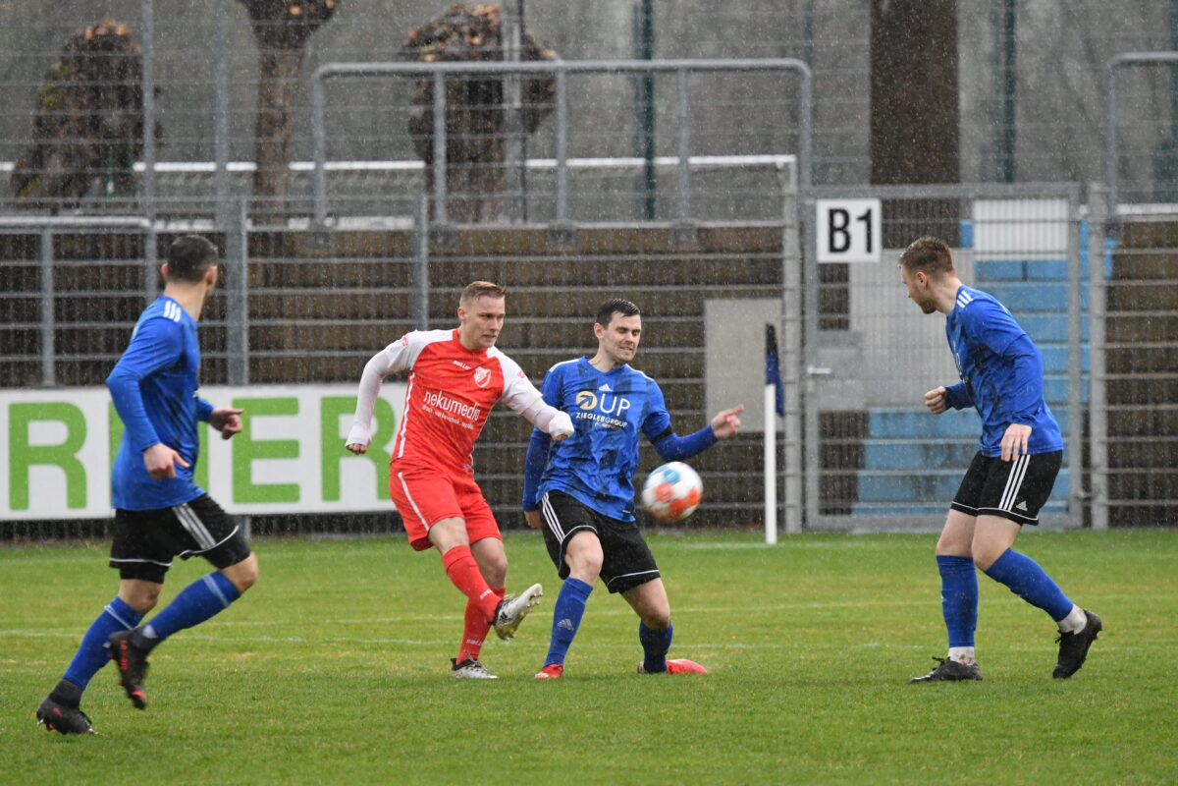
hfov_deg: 4.3
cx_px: 589
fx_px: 15705
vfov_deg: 2.9
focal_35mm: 480
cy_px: 393
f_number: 5.6
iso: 2800
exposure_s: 1/500
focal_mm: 320
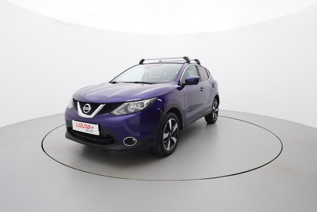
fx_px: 198
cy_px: 106
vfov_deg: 56.2
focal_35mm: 22
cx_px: 158
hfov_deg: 77.3
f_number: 5
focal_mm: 15
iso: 200
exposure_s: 1/80
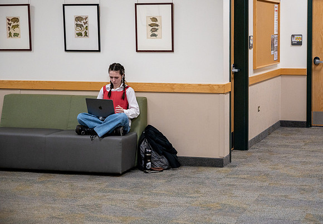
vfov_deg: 17.2
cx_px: 182
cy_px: 98
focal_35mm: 81
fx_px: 738
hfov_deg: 24.7
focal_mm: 70
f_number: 4
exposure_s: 1/320
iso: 1600
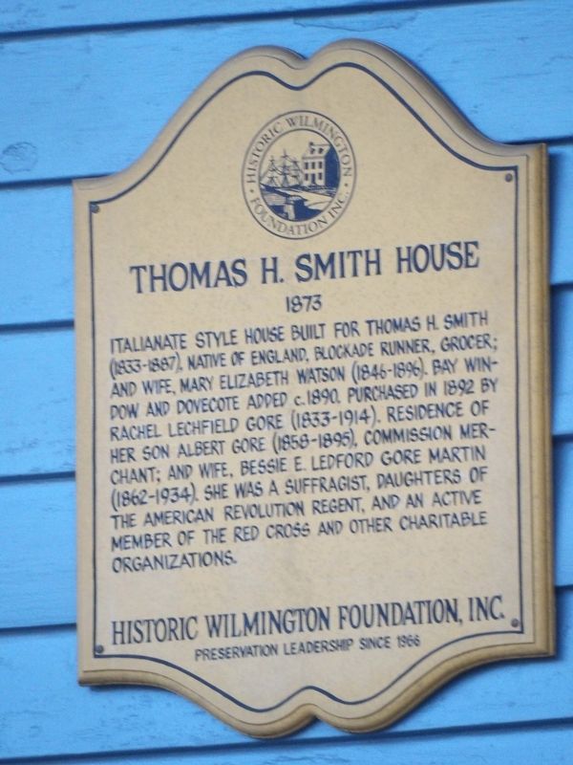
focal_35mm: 967
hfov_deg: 1.5
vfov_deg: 2.1
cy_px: 382
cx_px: 286
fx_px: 21342
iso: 691
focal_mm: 173.5
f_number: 5.3
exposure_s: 1/50
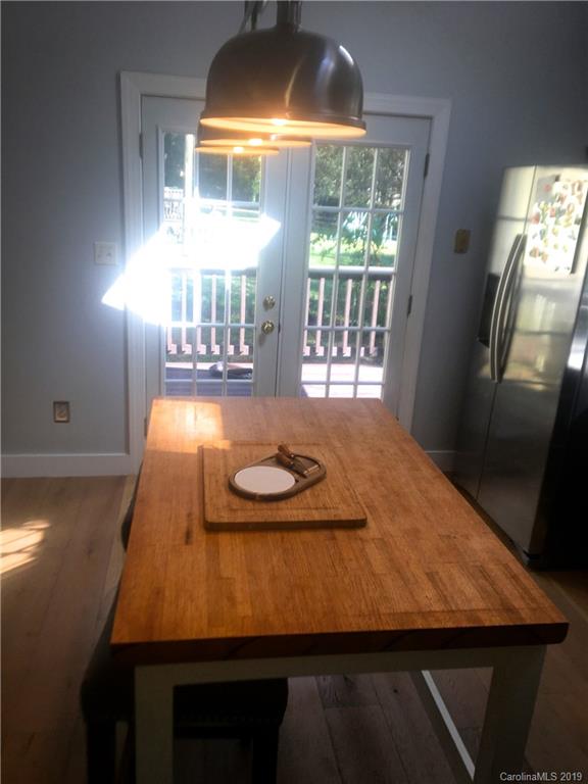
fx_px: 657
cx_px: 294
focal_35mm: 29
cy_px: 392
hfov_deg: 48.2
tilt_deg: -17.8
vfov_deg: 61.7
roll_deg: -3.4
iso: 25
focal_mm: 4.15
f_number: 2.2
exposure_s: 1/120
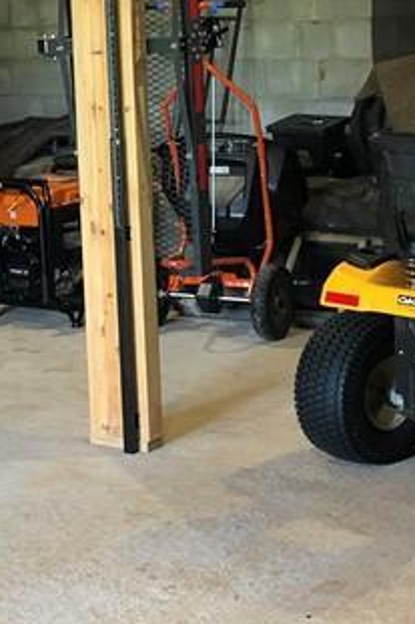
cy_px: 209
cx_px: 56
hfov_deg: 14.1
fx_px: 1662
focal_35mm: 96
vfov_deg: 21.2
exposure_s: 1/15
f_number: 1.8
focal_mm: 3.99
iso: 50
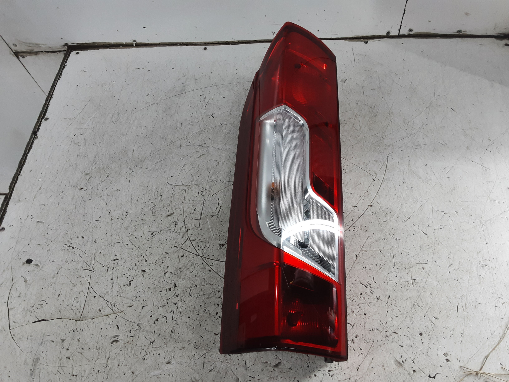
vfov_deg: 51.4
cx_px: 254
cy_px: 191
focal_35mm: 27
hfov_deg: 65.3
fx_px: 397
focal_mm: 2.91
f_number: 1.9
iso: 80
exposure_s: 1/50
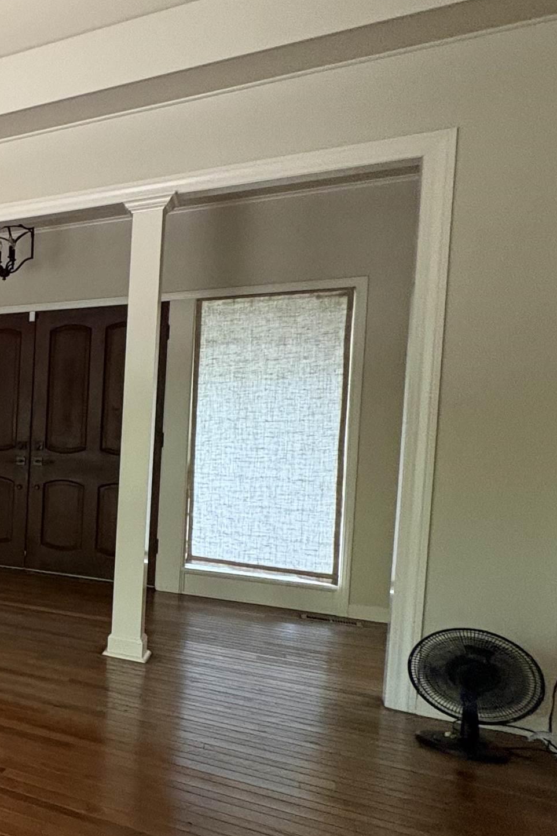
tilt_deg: -2.5
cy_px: 455
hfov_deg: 27.9
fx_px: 719
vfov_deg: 60.2
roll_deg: -1.1
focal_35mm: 31
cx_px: -283
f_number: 2.2
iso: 500
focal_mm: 2.22
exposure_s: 1/60
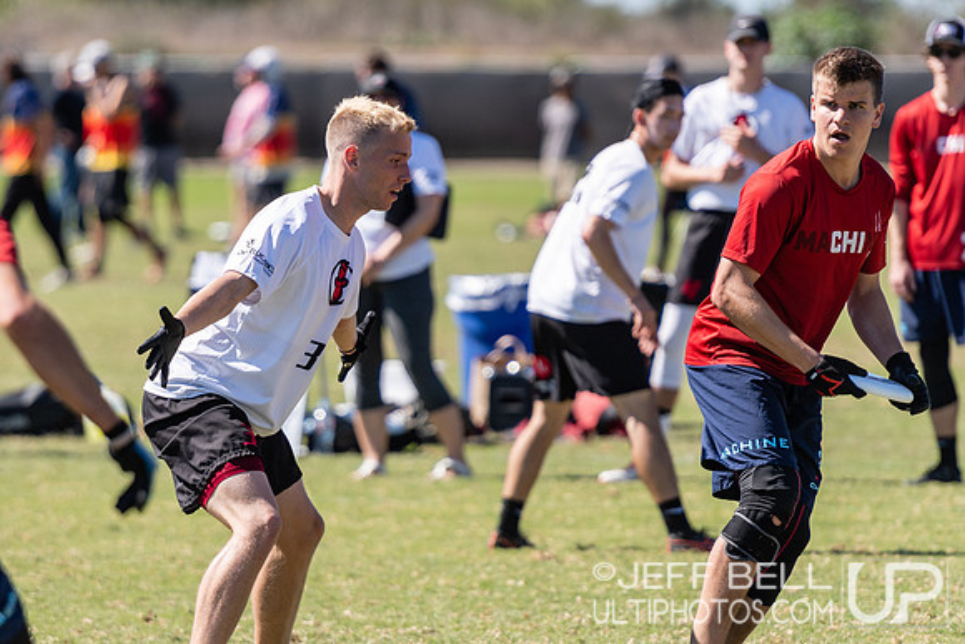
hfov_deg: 5.2
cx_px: 387
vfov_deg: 3.5
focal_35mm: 397
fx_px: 10641
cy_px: 350
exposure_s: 1/2000
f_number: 2.8
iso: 100
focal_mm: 200
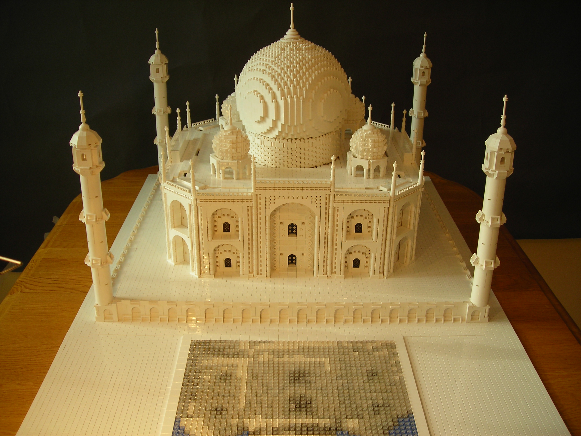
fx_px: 638
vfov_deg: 37.7
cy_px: 218
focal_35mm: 38
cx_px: 290
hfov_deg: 49.0
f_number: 3.2
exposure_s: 1/31.6
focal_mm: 6.3
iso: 50
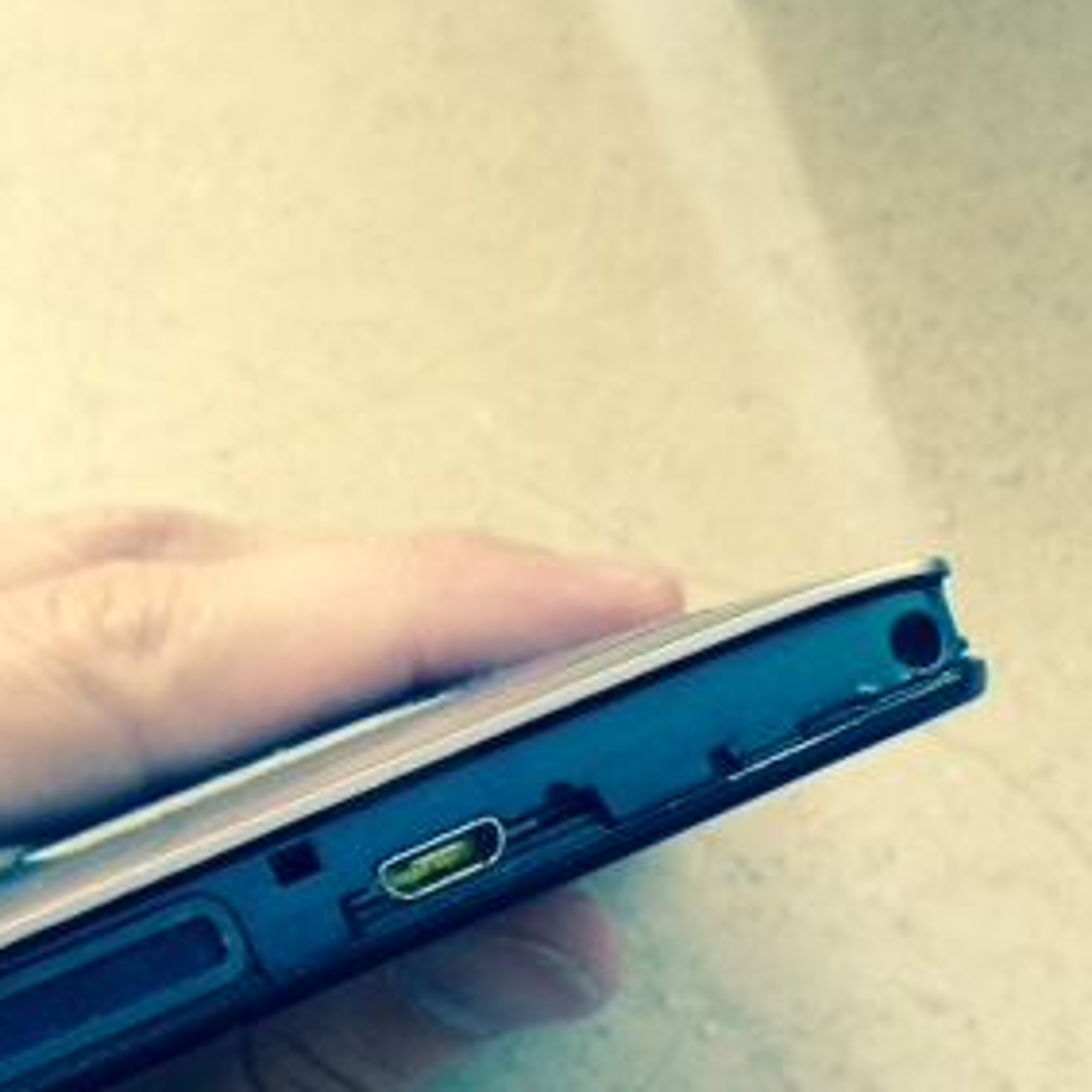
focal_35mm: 66
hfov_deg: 26.1
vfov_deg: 24.9
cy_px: 1092
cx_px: 598
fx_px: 2356
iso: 64
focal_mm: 4.12
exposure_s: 1/60
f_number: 2.4
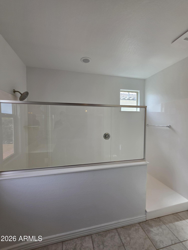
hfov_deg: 89.9
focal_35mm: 13
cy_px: 125
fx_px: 94
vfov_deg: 106.2
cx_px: 94
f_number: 1.9
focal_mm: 2.2
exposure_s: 1/120
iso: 20
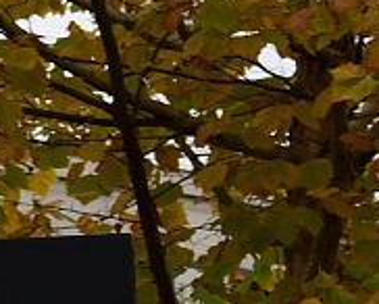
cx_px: -660
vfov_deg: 5.4
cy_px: 290
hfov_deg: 6.4
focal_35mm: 284
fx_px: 3189
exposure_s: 1/15
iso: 125
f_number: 5.6
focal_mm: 46
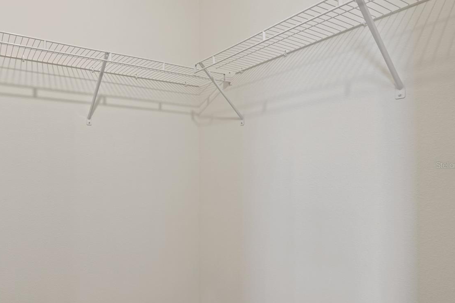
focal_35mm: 23
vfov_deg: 55.0
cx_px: 146
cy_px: 165
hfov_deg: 73.4
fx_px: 291
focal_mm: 16
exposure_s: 1/10
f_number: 7.1
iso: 320
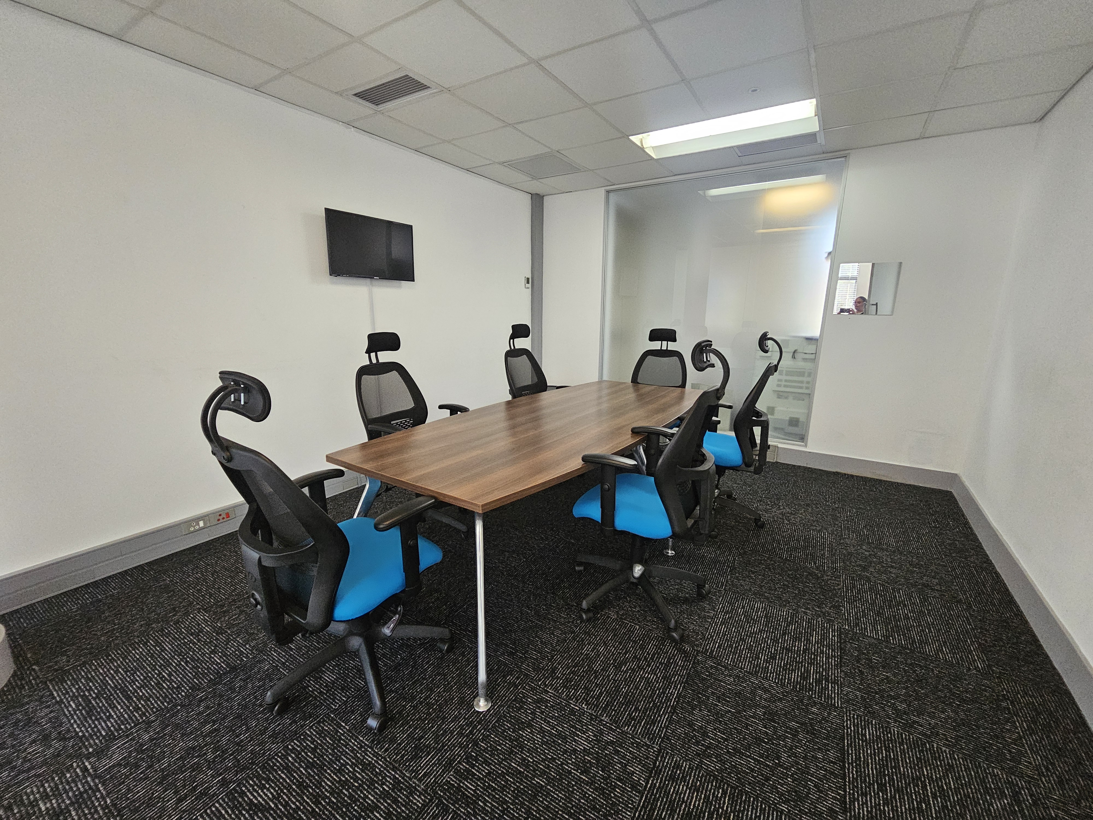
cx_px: 546
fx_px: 410
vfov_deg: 89.9
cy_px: 410
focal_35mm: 13
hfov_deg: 106.2
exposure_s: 1/100
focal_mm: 2.2
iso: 500
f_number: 2.2
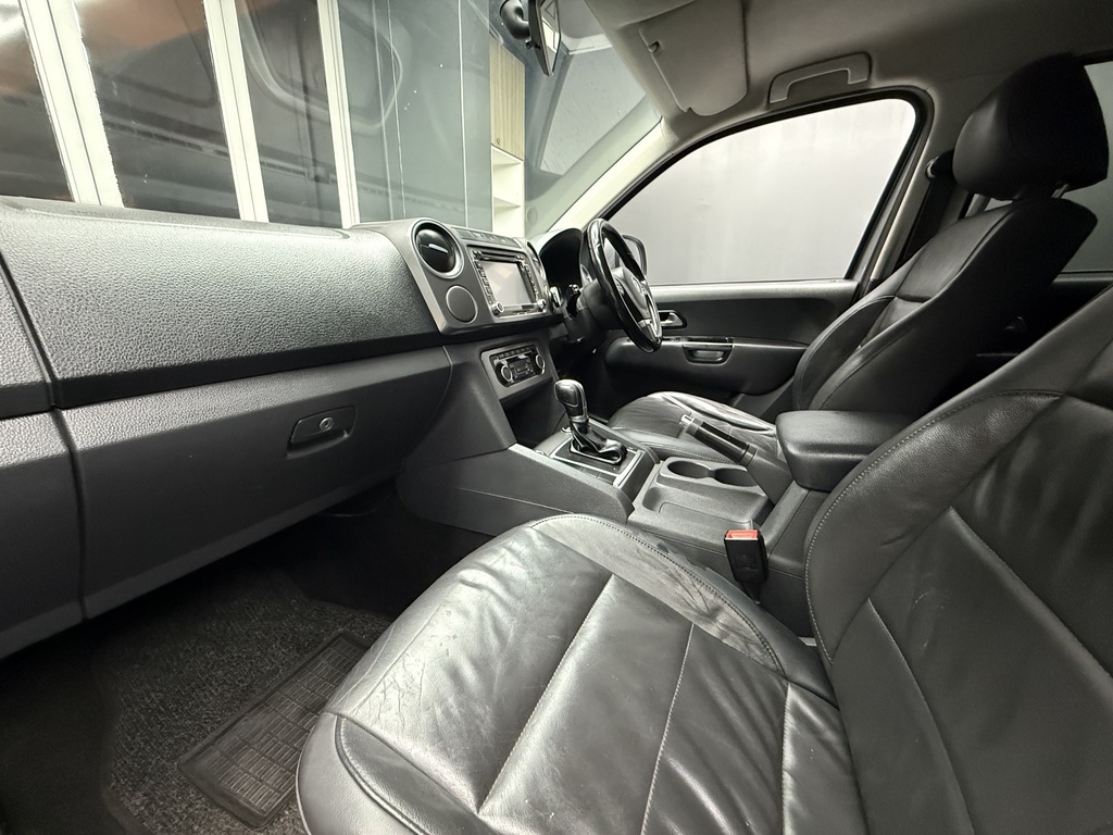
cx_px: 556
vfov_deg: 85.7
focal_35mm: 14
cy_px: 418
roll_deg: -0.9
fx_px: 450
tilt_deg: -16.5
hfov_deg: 102.1
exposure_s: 1/33
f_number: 2.2
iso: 1000
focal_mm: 2.22
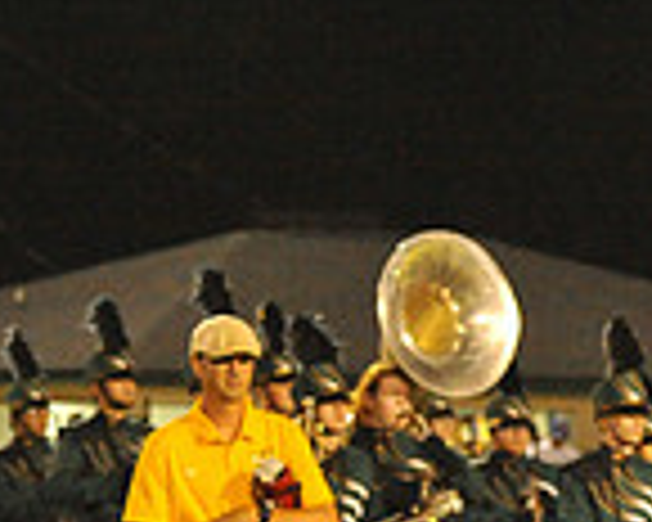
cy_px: 783
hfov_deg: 4.9
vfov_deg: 3.9
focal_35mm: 393
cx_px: 1151
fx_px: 7584
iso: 6400
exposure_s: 1/200
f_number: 5
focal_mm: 105
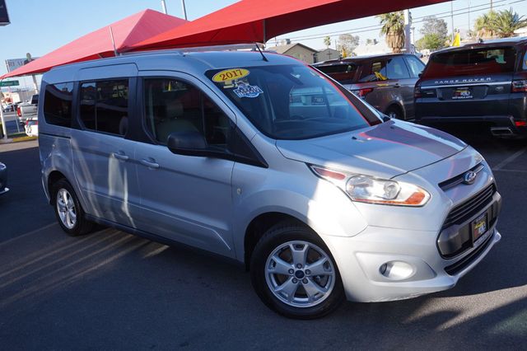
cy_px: 176
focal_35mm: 32
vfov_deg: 41.7
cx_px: 264
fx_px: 461
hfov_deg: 59.5
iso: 100
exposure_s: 1/100
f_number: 9
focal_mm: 21
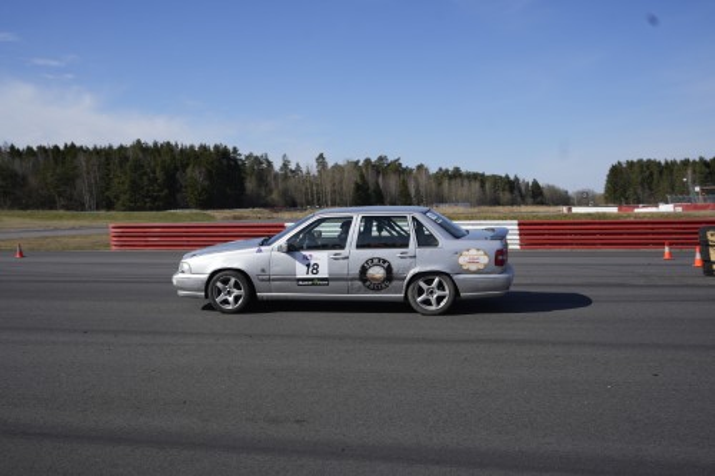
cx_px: 358
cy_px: 238
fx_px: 695
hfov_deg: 54.5
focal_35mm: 35
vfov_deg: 37.8
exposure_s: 1/1000
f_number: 5
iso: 125
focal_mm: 35
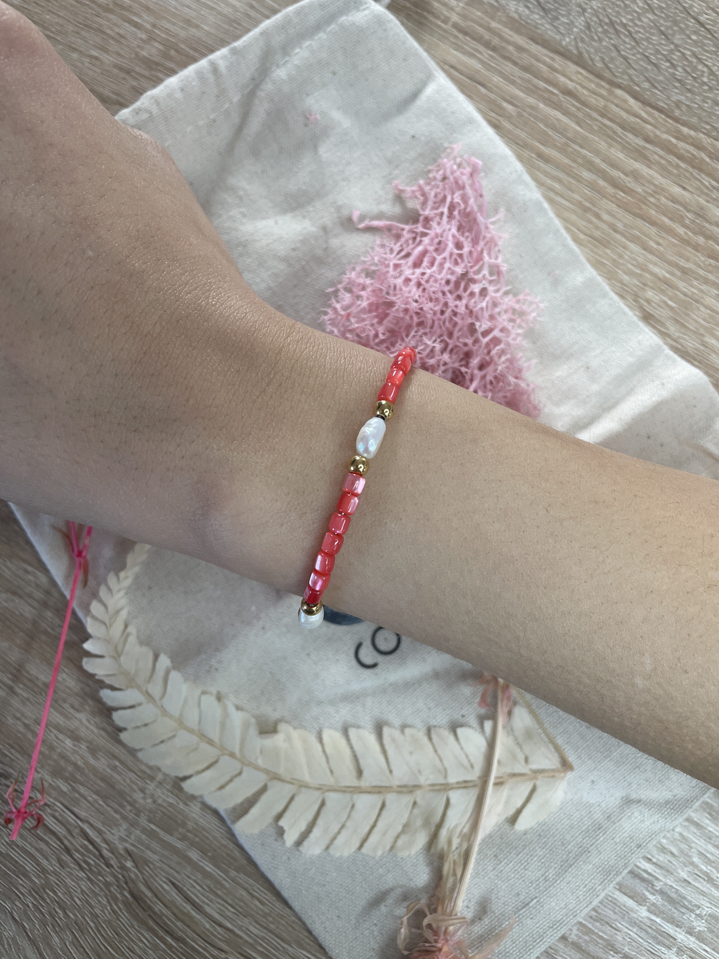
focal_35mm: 26
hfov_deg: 53.1
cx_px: 360
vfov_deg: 67.3
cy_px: 480
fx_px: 720
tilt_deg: -80.2
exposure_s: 1/121
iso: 100
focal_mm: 4.2
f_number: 1.6
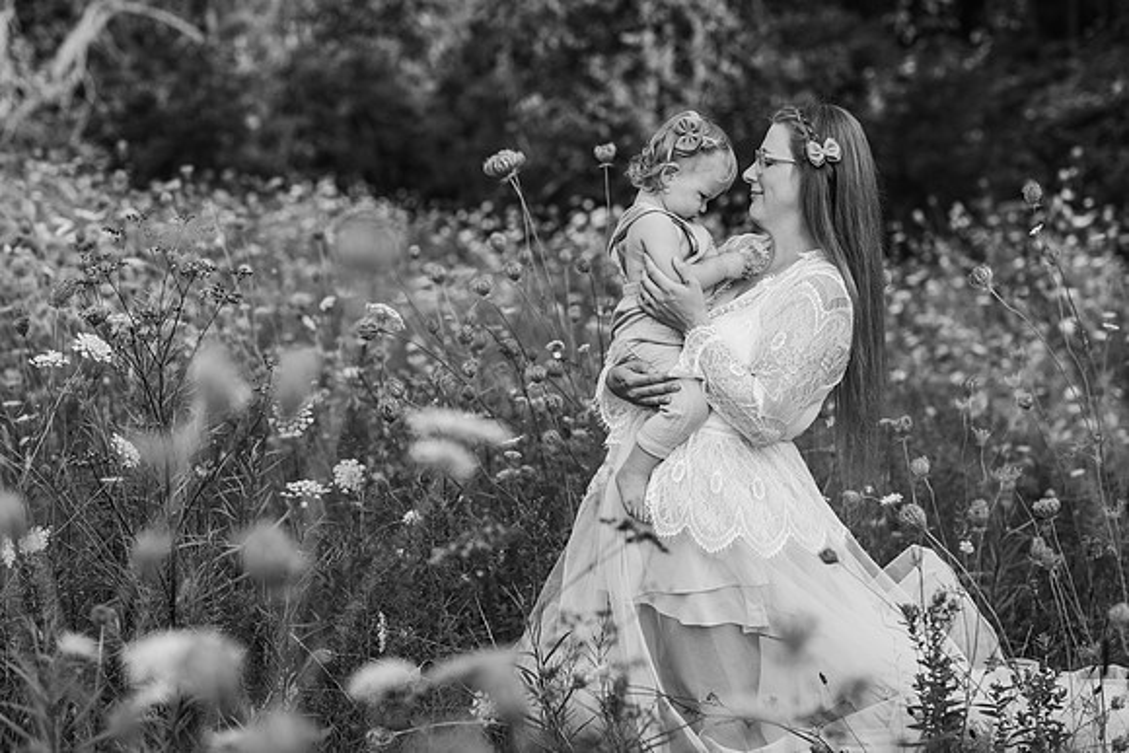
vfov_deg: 16.1
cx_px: 564
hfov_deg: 23.9
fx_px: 2666
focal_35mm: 85
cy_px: 376
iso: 250
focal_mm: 85
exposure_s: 1/1250
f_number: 3.5
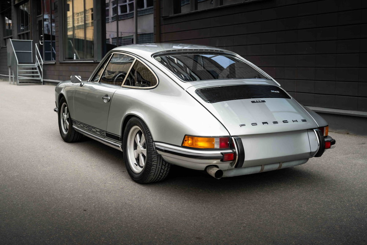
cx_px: 182
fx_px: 438
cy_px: 121
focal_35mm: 43
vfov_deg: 31.2
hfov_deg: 45.4
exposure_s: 1/200
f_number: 6.3
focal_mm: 42
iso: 500
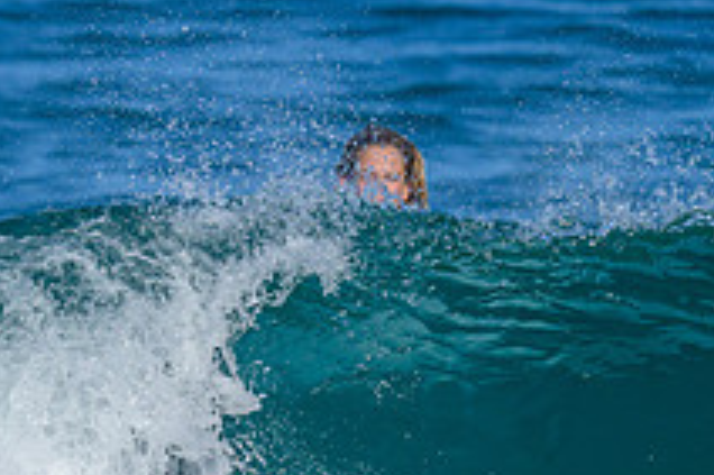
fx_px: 59591
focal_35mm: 3007
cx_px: -200
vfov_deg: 0.5
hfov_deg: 0.7
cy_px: 430
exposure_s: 1/2000
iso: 360
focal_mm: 800
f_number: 8
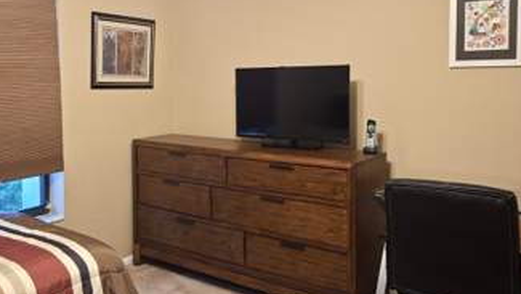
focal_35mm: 37
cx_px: 180
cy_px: 115
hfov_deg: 53.1
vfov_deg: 31.9
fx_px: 511
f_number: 1.8
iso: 320
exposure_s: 1/60
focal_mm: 5.54
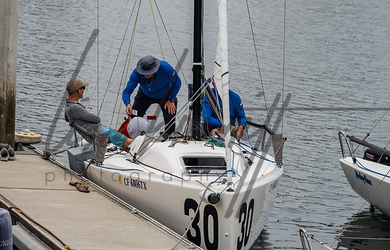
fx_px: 1740
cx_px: 170
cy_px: 75
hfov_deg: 12.8
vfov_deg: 8.2
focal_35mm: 163
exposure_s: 1/800
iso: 400
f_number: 6.3
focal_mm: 120
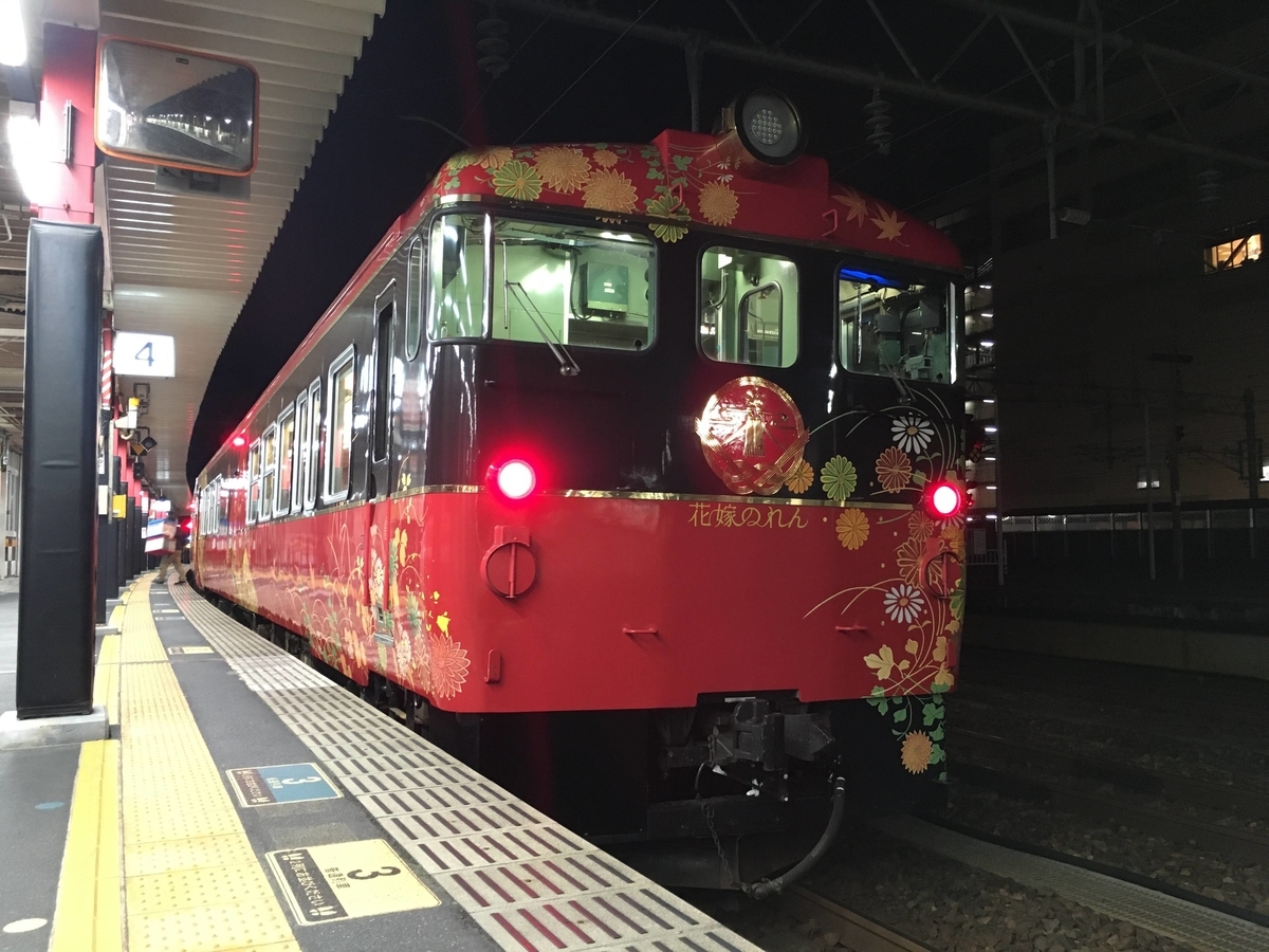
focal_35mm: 29
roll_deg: +0.8
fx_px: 1063
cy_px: 476
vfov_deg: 48.2
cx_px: 634
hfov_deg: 61.7
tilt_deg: +4.0
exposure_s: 1/17
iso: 200
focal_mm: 4.15
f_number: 2.2
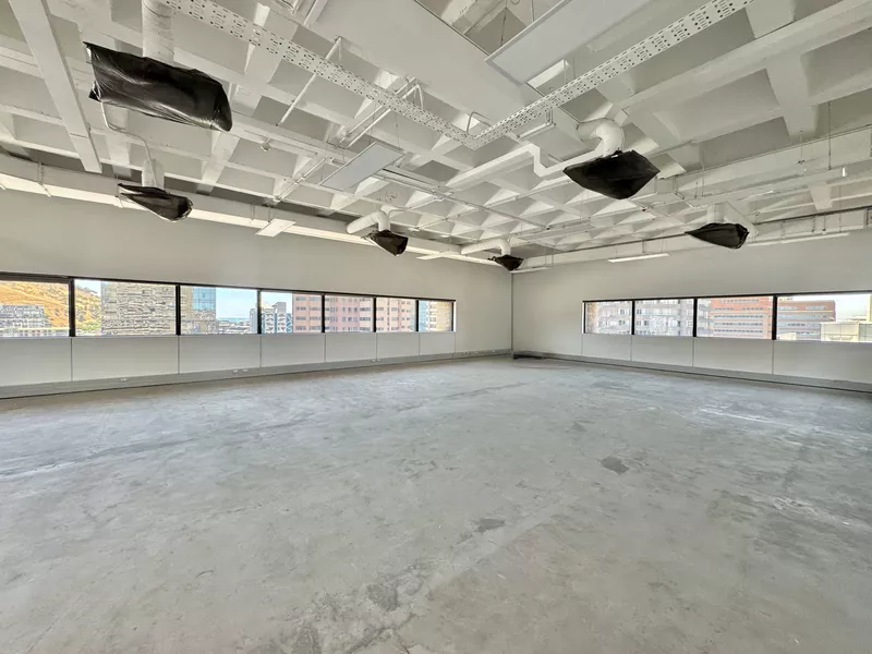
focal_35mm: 14
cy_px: 327
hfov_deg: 102.1
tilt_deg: -1.2
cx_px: 436
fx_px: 353
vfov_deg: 85.7
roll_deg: -0.5
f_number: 2.2
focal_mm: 2.22
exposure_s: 1/100
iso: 160
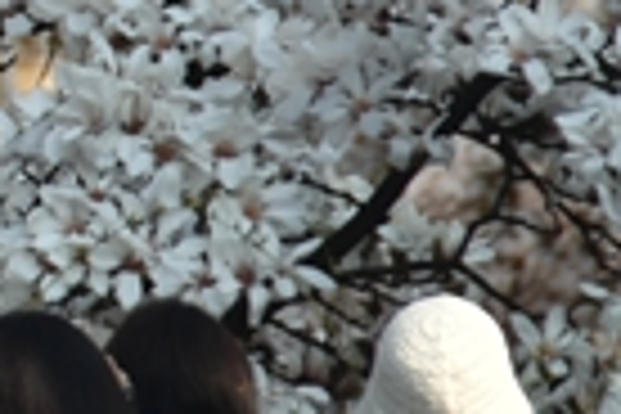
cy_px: -387
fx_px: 30634
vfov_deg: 0.8
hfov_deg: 1.2
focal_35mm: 1776
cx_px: -1066
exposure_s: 1/250
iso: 100
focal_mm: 170
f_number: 7.1
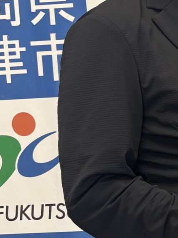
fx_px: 809
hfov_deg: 11.4
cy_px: 138
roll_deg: +2.9
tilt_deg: -3.1
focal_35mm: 118
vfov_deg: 16.7
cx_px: 349
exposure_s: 1/60
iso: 80
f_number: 1.6
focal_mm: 5.96
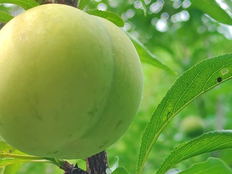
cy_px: 128
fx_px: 677
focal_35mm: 101
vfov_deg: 14.6
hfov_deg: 19.3
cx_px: 57
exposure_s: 1/170
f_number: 1.95
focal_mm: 5.52
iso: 50
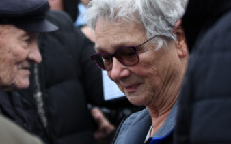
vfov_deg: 8.1
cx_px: 113
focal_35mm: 163
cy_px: 48
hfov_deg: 12.9
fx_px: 1024
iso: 100
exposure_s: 1/100
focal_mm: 75
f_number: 4
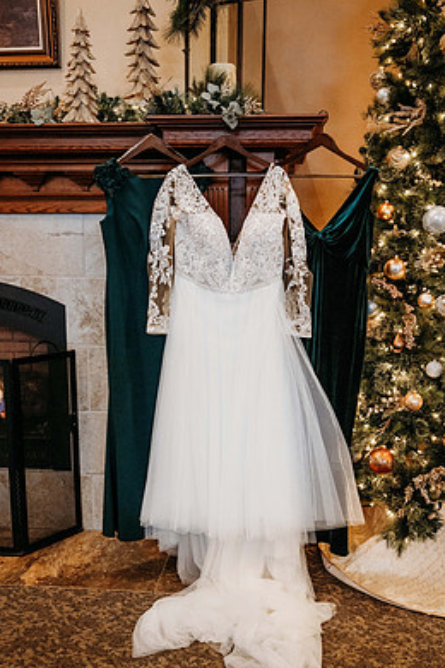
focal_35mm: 34
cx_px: 228
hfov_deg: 38.9
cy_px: 351
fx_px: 630
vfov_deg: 55.8
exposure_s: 1/200
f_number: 2.8
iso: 1600
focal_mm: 29.5
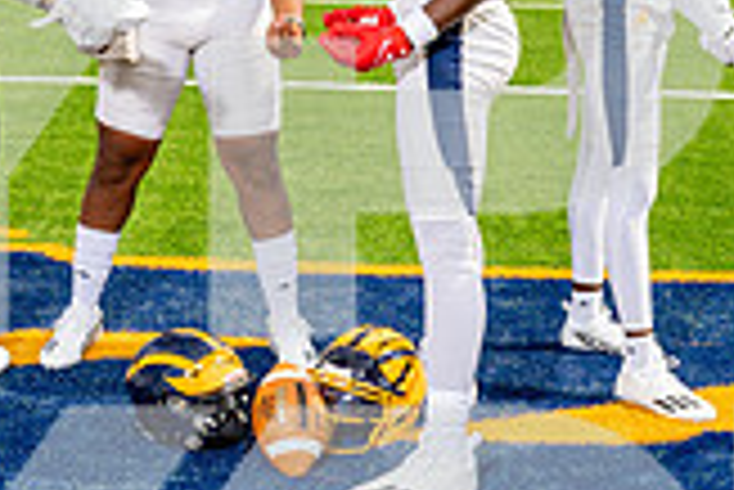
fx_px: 1490
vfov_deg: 18.5
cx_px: 122
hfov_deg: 27.0
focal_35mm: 73
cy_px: 101
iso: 100
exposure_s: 1/250
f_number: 8
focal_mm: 20
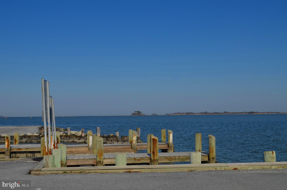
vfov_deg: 27.9
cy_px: 95
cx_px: 144
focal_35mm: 48
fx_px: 382
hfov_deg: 41.2
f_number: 10
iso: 100
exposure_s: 1/400
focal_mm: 32
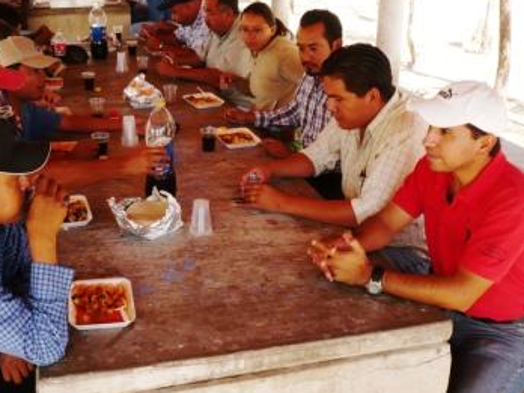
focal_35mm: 45
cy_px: 161
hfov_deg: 41.9
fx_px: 681
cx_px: 208
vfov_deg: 32.1
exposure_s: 1/320
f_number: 2.8
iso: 100
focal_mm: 5.8
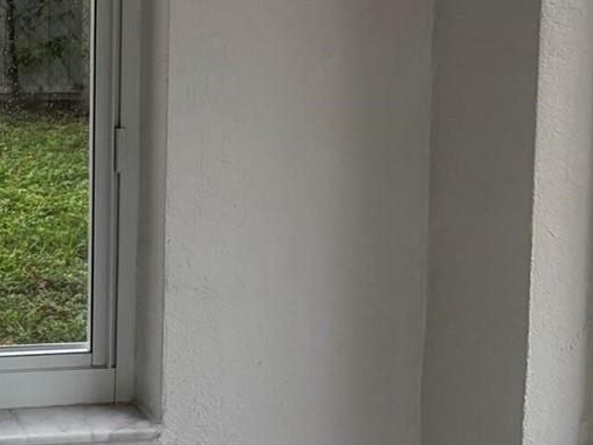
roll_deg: +0.8
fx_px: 1404
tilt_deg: -5.1
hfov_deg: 20.6
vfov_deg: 17.5
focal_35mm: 82
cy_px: -27
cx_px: -283
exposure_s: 1/404
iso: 64
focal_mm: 5.96
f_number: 1.6
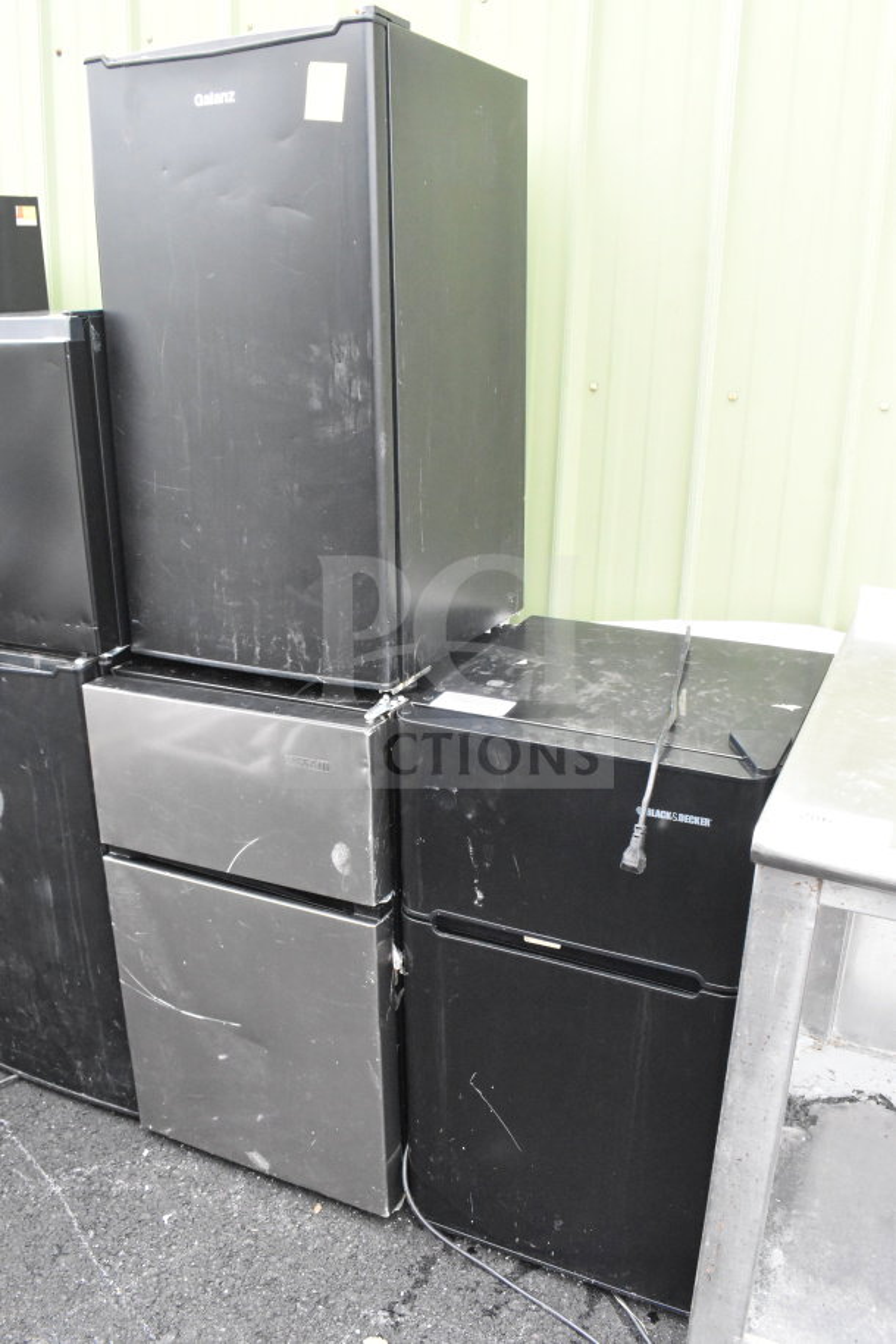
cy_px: 672
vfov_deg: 61.9
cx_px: 448
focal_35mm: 30
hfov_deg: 43.6
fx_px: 1120
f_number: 10
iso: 6400
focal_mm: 20
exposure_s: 1/400
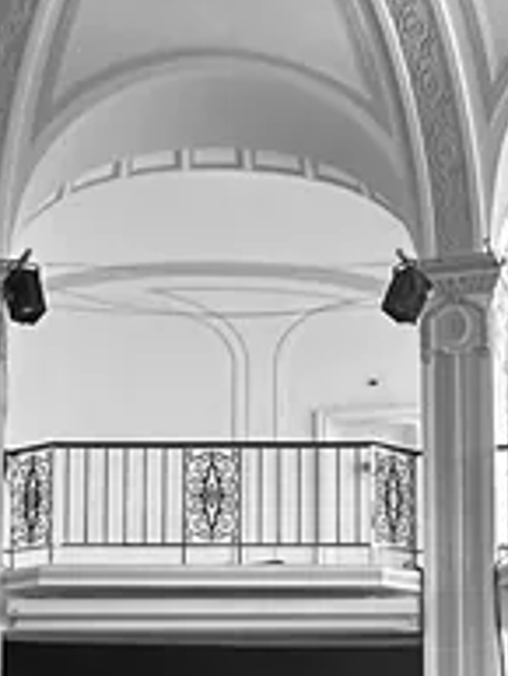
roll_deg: -0.3
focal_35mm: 87
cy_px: 641
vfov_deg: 21.8
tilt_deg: +6.1
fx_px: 1700
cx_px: 200
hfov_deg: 17.0
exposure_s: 1/92
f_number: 2.2
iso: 320
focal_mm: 2.22
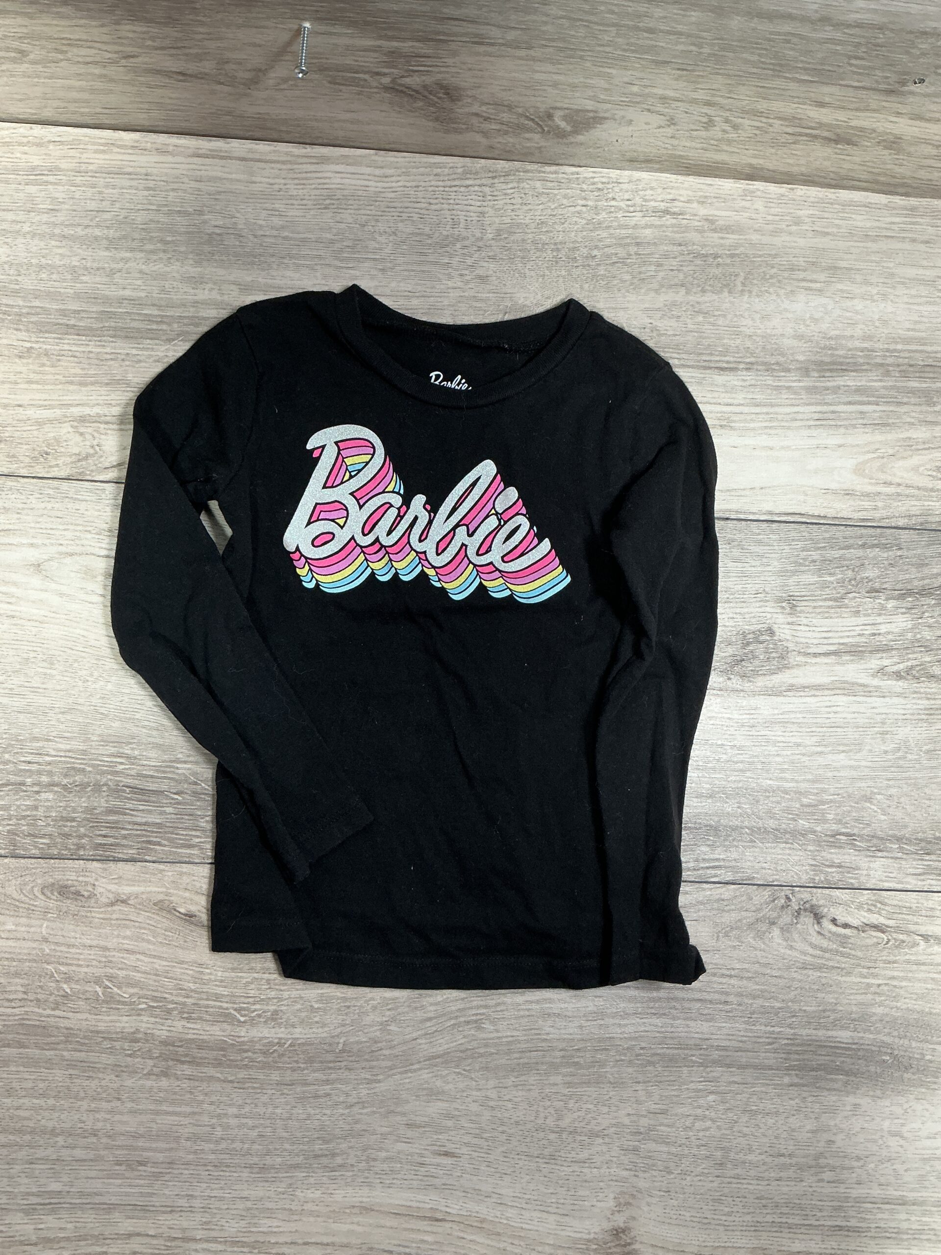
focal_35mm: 29
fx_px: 1051
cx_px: 470
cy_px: 628
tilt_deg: -83.6
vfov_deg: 61.7
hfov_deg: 48.2
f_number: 1.8
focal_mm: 3
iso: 80
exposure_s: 1/50
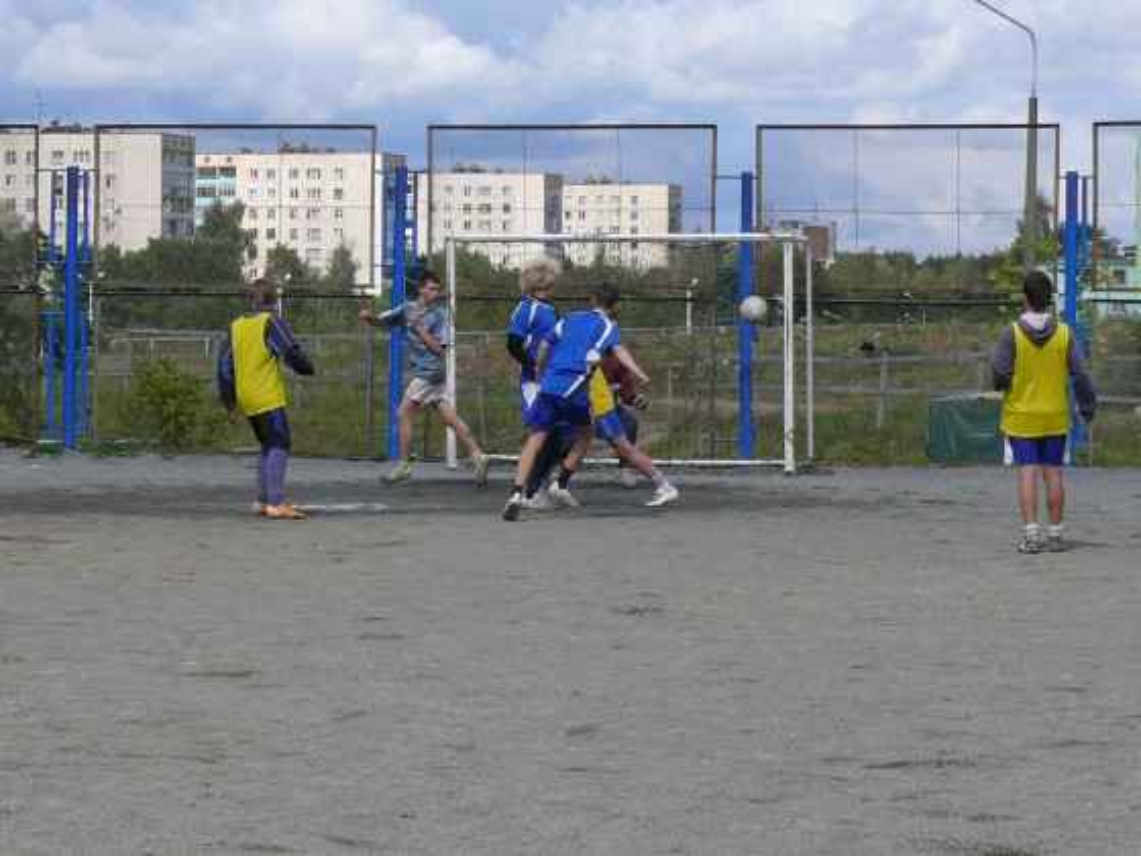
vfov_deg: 10.7
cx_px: 570
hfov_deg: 14.2
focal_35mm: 139
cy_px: 428
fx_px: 4582
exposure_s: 1/400
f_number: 7.1
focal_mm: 16.5
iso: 100
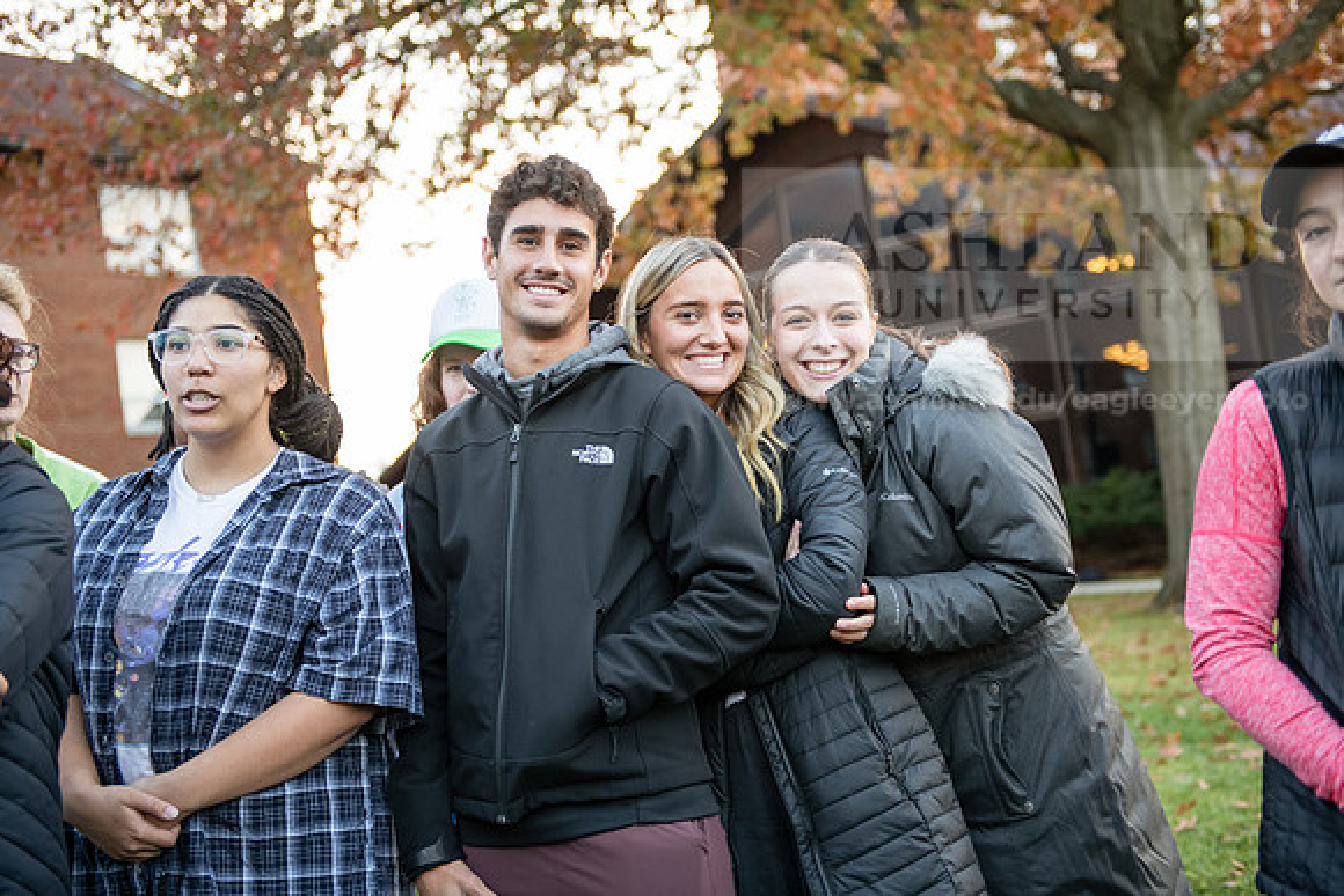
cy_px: 448
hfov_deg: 39.6
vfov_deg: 27.0
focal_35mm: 50
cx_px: 672
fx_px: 1867
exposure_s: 1/250
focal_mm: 50
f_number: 2.8
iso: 1000
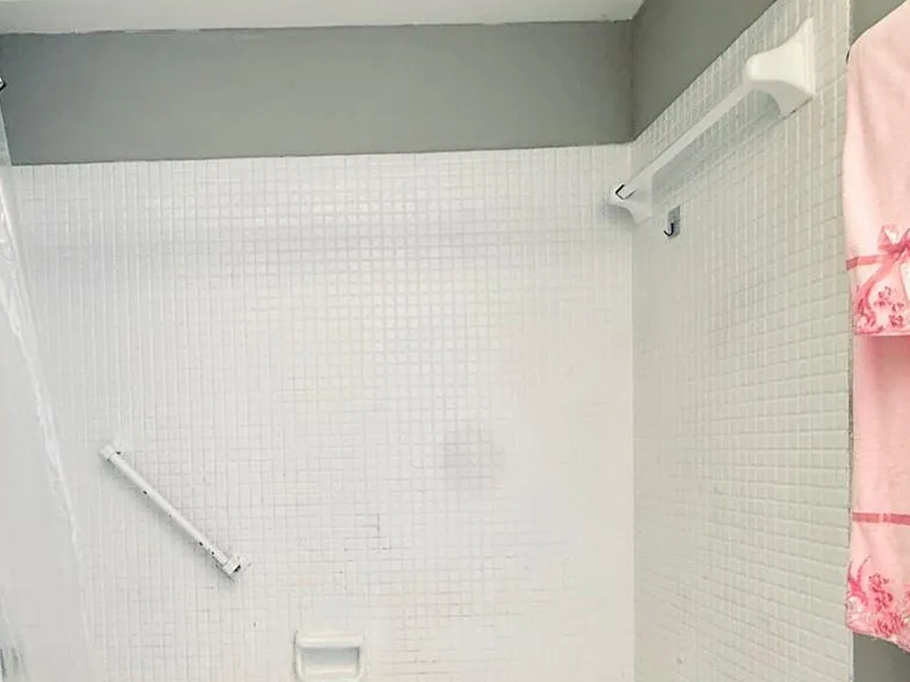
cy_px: 470
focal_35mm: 29
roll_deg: +0.8
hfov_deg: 60.7
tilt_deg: -2.3
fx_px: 762
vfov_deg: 47.2
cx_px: 334
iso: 320
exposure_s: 1/60
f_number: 2.2
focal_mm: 2.22
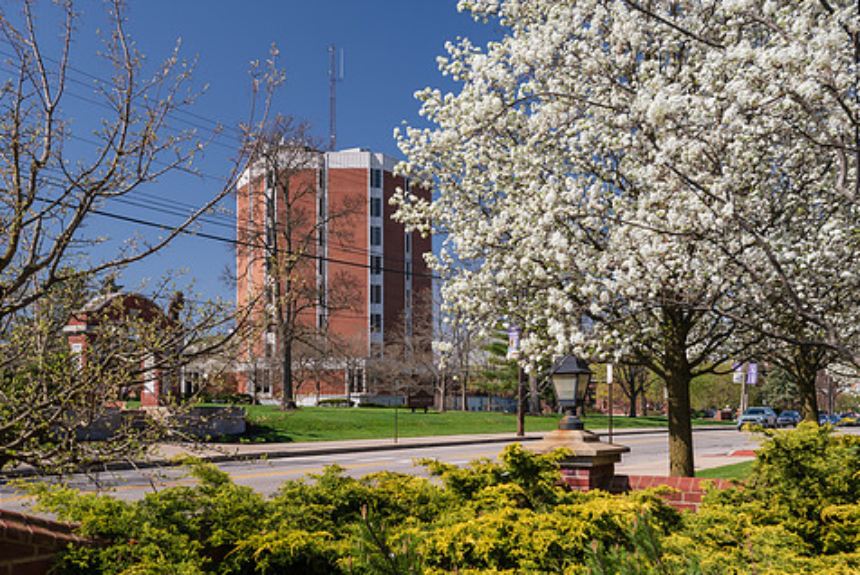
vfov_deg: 34.1
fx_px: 932
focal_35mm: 39
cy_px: 348
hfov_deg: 49.5
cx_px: 416
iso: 320
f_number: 7.1
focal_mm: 32
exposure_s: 1/250
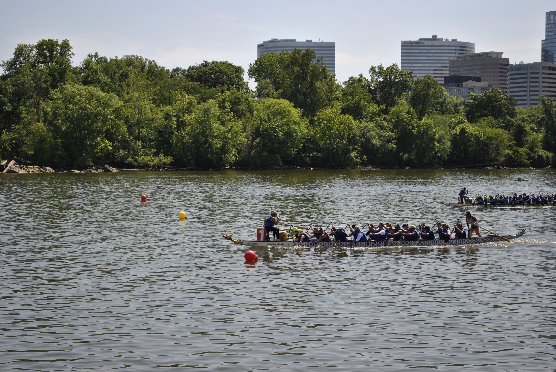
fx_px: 1044
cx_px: 278
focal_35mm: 68
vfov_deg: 20.2
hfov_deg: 29.8
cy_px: 186
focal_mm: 45
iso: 100
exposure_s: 1/800
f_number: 5.3
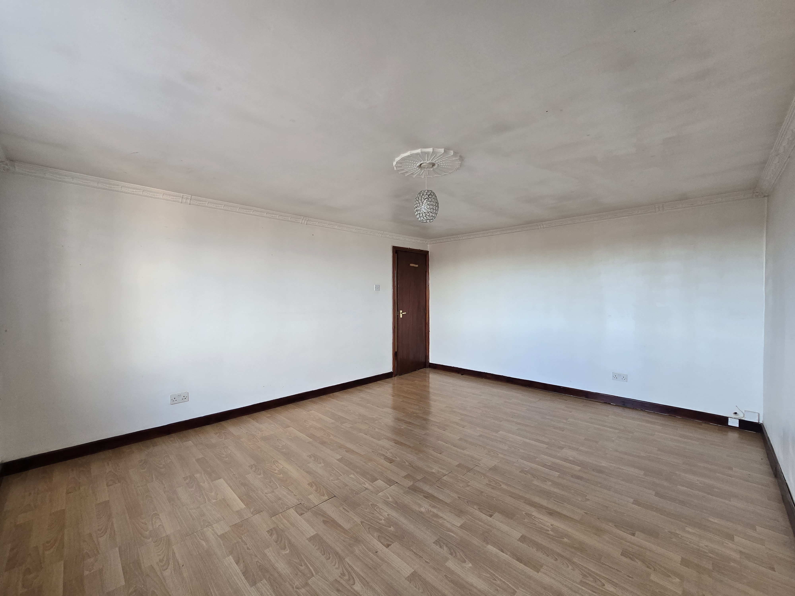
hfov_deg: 106.2
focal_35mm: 13
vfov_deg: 89.9
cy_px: 298
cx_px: 398
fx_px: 299
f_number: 2.2
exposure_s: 1/50
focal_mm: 2.2
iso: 125
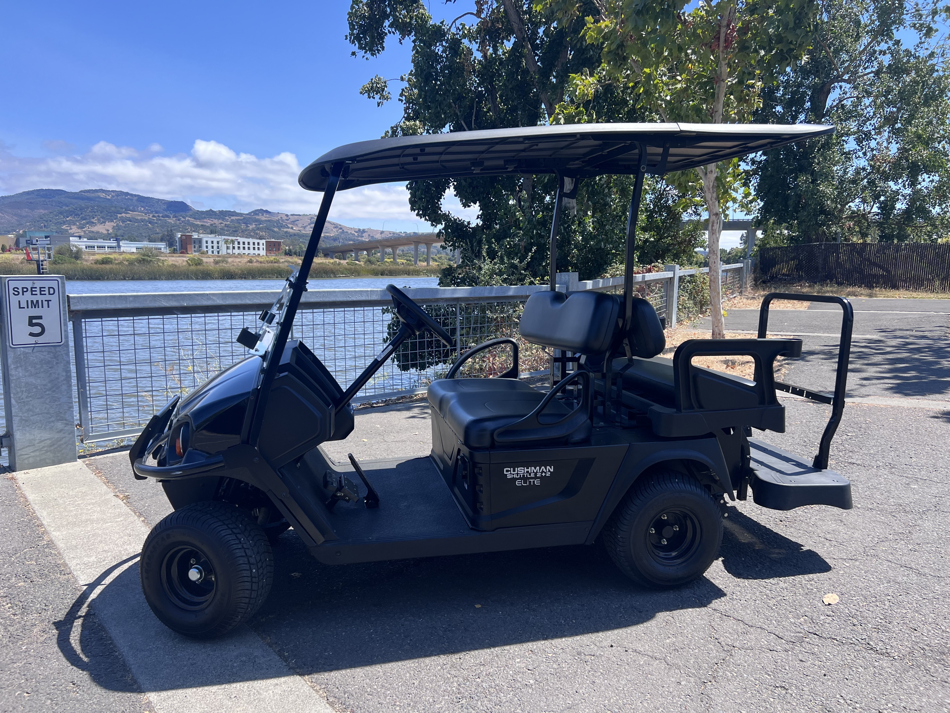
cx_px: 475
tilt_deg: -8.9
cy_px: 356
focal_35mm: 26
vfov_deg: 53.1
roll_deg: -0.4
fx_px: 714
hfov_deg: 67.3
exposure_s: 1/1751
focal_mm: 5.7
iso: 50
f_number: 1.5
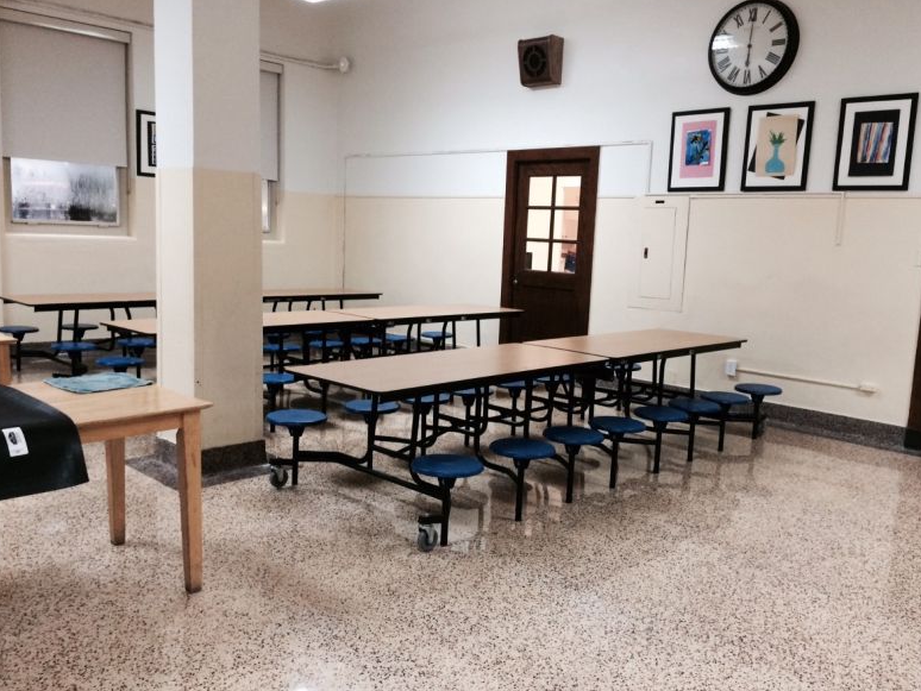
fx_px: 825
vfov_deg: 45.5
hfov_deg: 58.3
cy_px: 345
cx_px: 470
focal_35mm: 31
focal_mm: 4.12
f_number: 2.2
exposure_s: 1/30
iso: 125
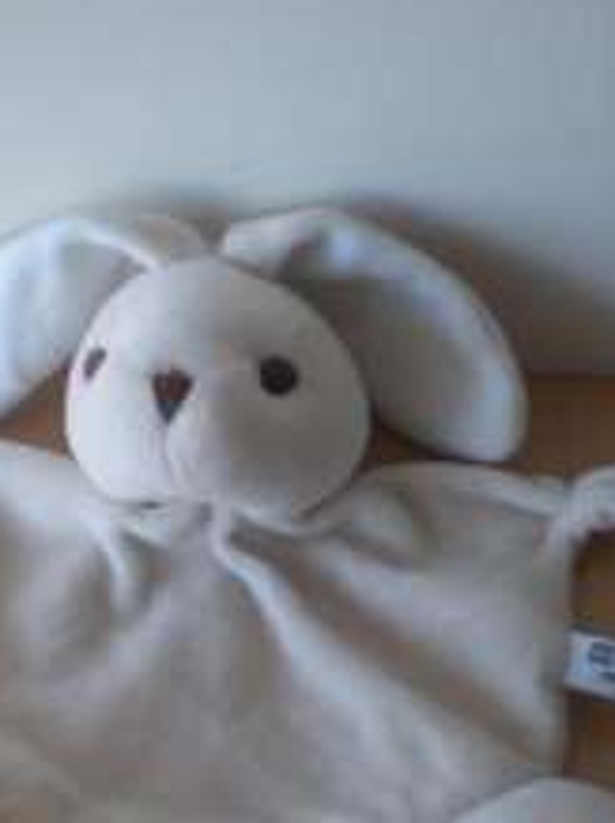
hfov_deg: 21.5
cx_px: 238
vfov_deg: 28.4
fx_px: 1614
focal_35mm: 68
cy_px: 532
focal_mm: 6.3
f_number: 3.1
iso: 86
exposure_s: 1/59.6
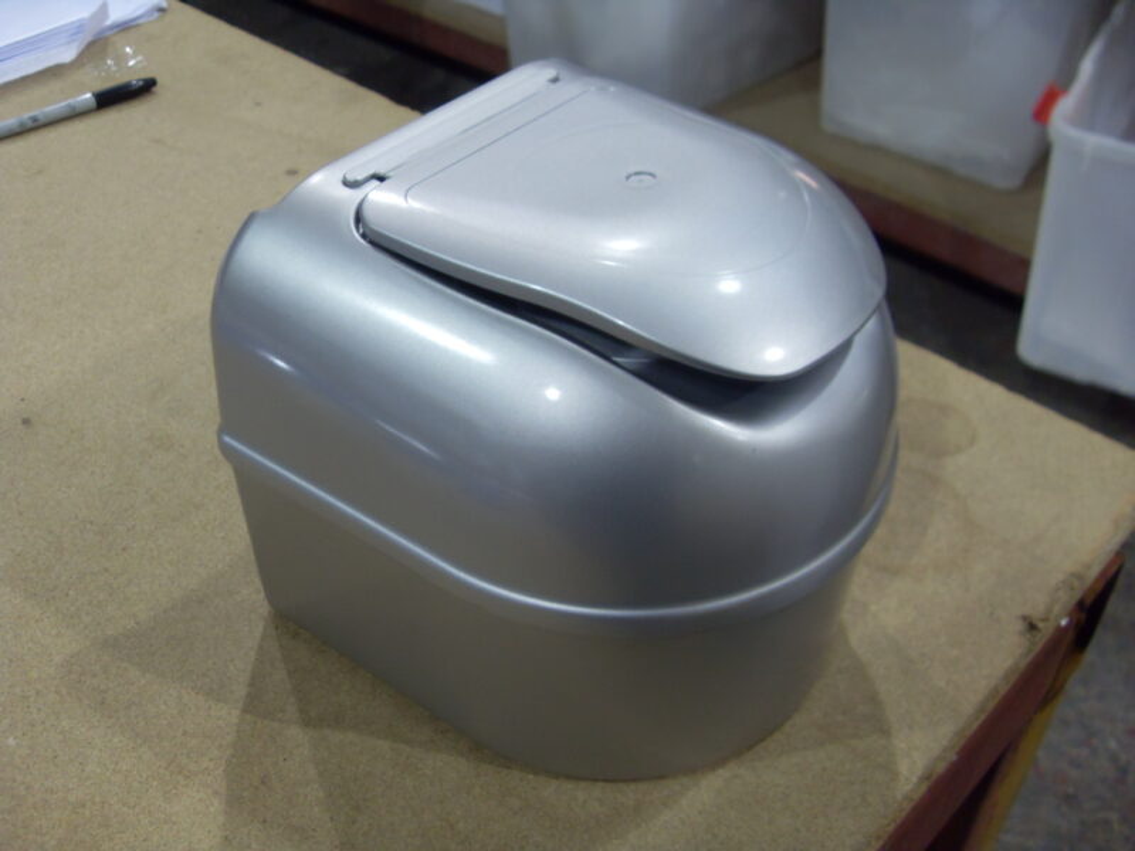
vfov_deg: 40.7
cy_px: 426
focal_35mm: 35
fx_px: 1148
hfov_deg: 52.6
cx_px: 568
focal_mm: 6.3
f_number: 2.8
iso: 160
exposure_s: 1/45
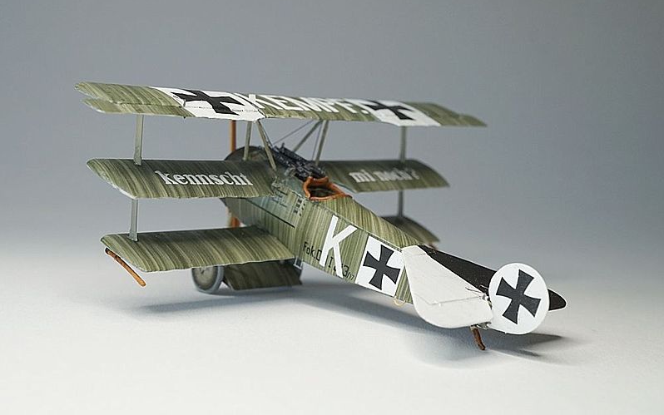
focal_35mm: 46
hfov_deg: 43.5
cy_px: 213
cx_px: 332
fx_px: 833
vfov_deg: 28.0
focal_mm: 30
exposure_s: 1/50
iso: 500
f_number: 16
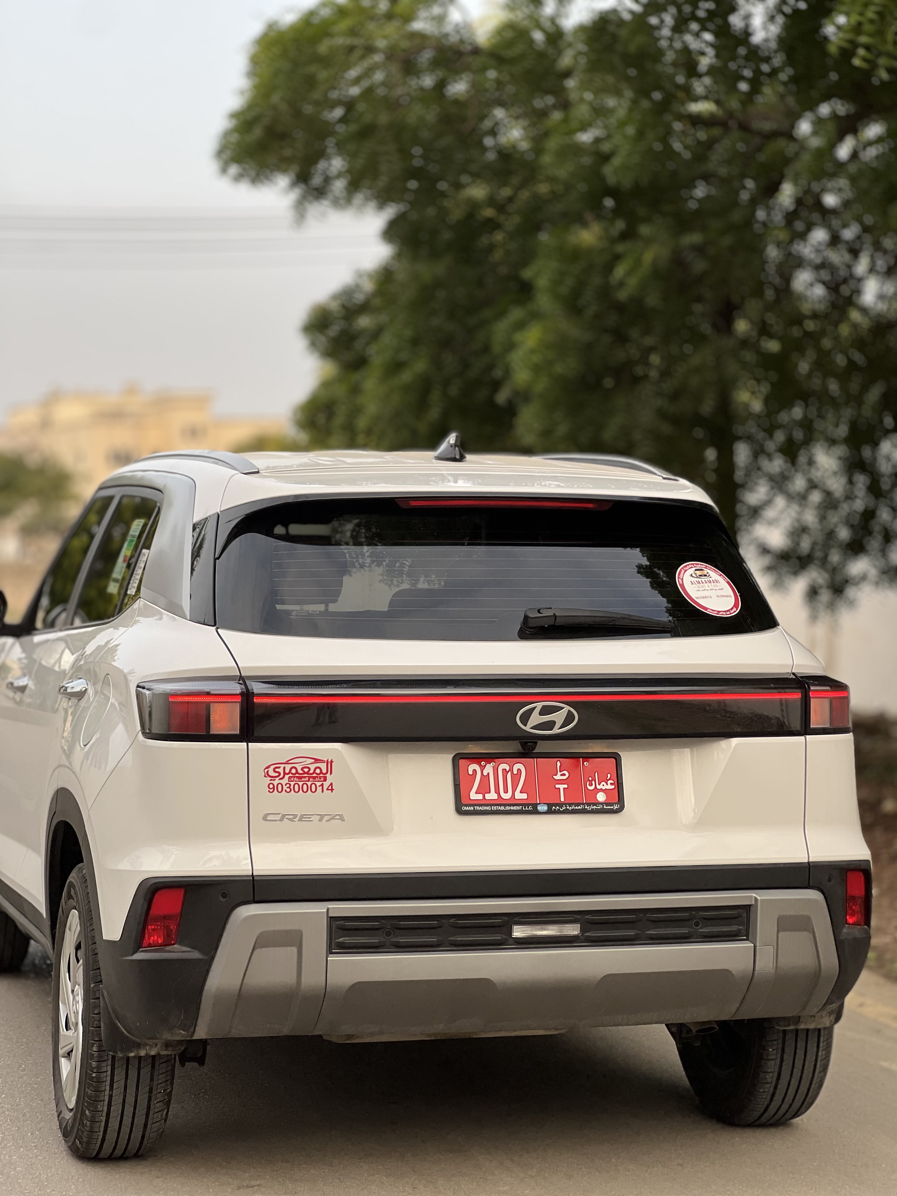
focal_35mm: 77
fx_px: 2660
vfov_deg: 25.3
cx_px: 448
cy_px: 598
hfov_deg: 19.1
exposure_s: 1/180
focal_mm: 9
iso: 25
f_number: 2.8
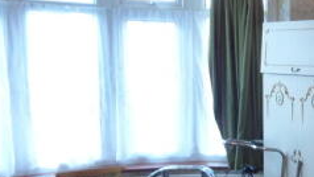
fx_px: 533
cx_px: 345
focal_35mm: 64
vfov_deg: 18.8
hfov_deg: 29.6
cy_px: 102
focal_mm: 4
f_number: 3.2
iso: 200
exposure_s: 1/20
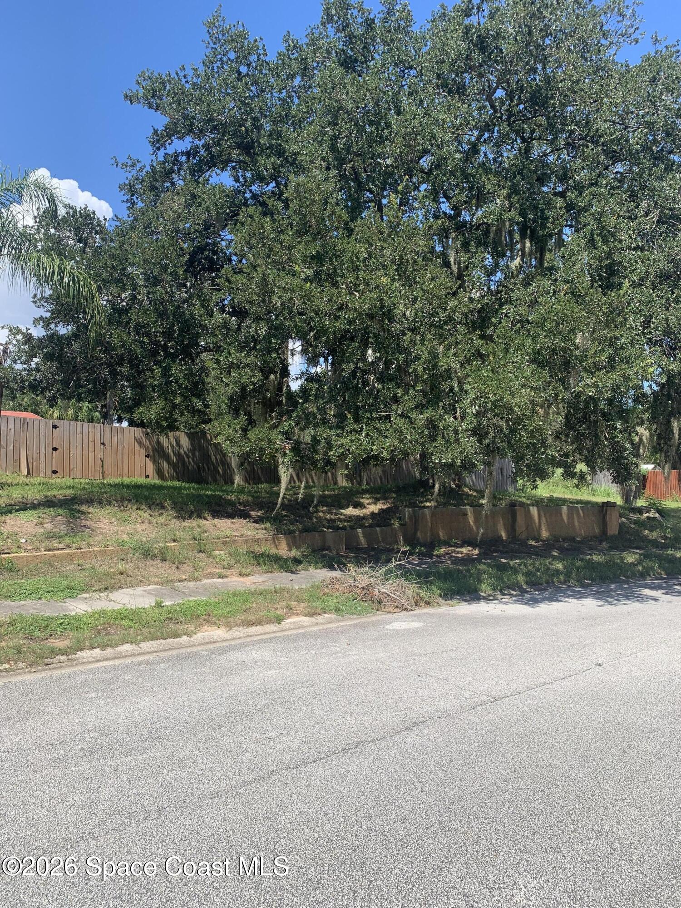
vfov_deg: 67.3
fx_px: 682
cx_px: 340
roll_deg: +0.4
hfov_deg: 53.1
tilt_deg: +3.7
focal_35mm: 26
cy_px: 454
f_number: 1.8
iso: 25
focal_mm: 4.25
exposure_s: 1/1880
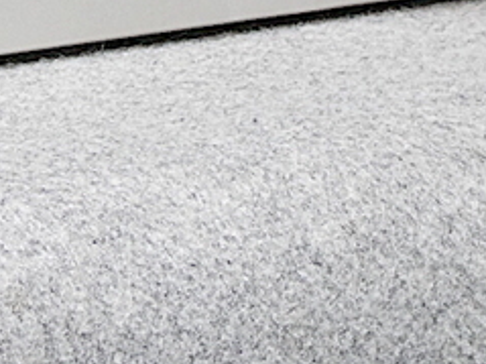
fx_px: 5529
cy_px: -102
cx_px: -126
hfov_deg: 5.0
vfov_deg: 3.8
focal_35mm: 394
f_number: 5
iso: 200
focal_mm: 17.5
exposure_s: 1/8
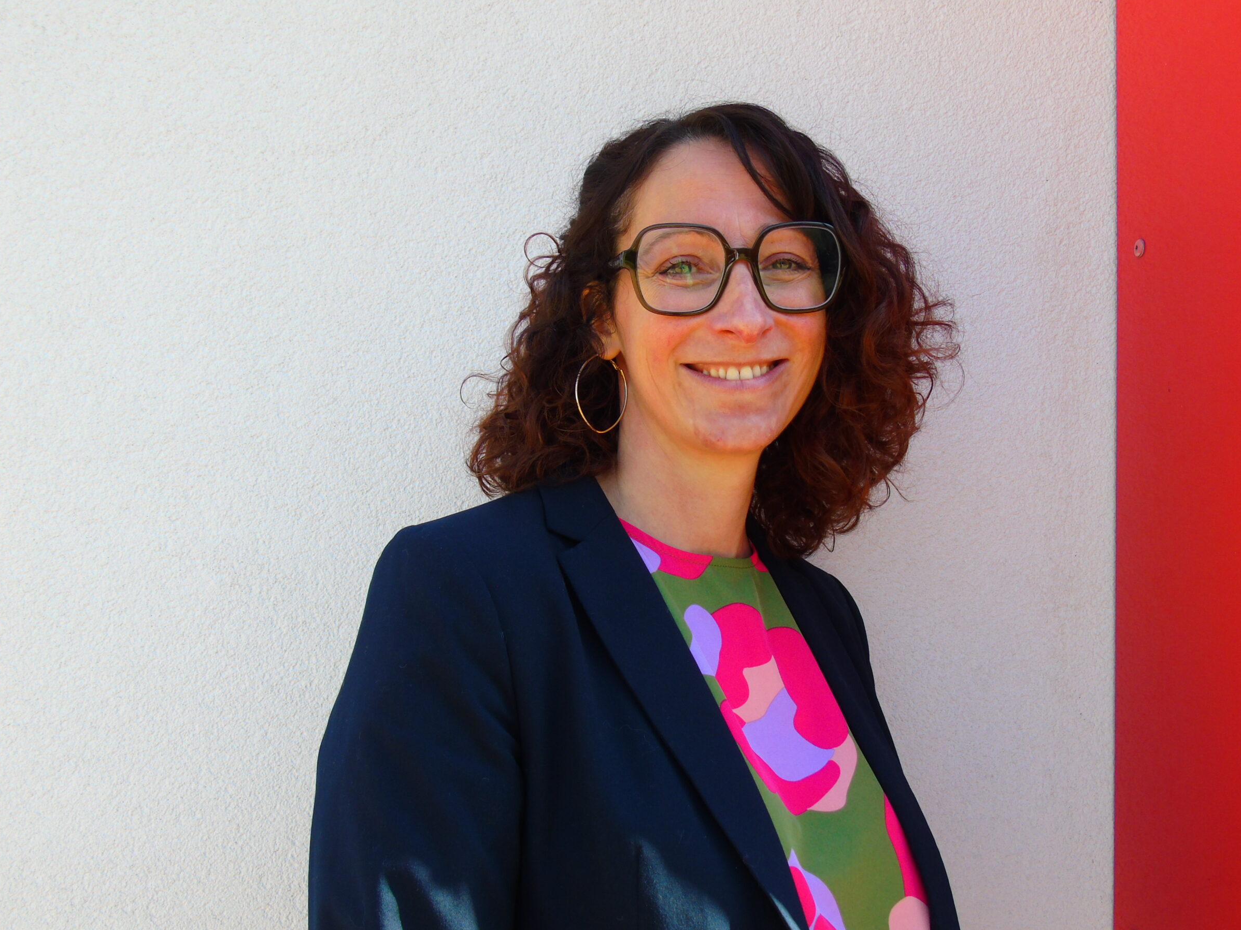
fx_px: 1111
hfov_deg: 58.3
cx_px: 648
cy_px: 477
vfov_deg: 45.4
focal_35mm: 31
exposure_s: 1/160
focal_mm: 5.2
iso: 80
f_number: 3.6
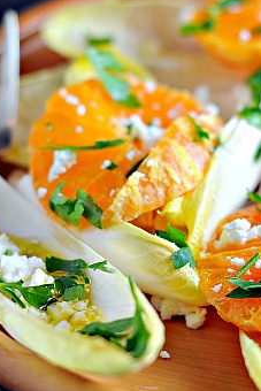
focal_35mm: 121
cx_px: 179
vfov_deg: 16.9
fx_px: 1314
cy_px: 200
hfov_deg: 11.3
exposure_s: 1/125
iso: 200
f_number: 2.8
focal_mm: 50
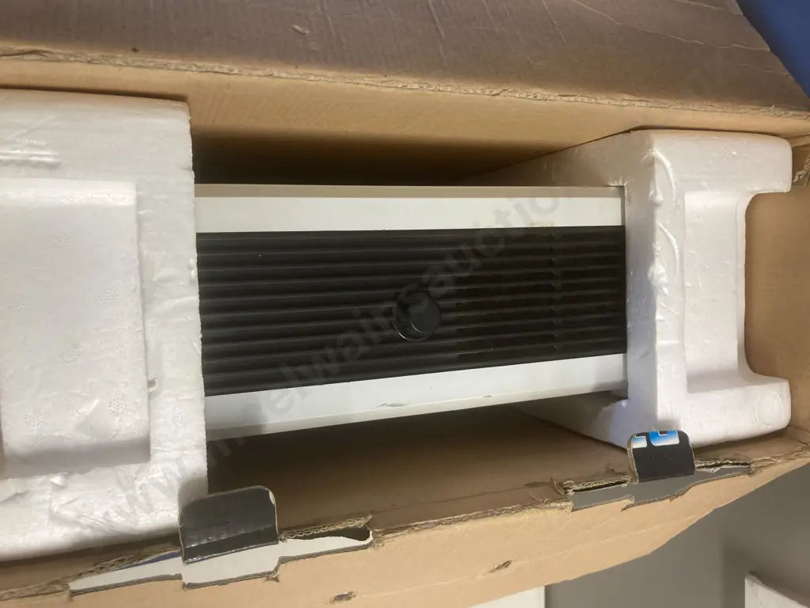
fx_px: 655
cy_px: 304
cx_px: 405
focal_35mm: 28
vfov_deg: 49.7
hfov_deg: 63.4
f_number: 1.8
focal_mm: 3.99
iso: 80
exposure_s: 1/50
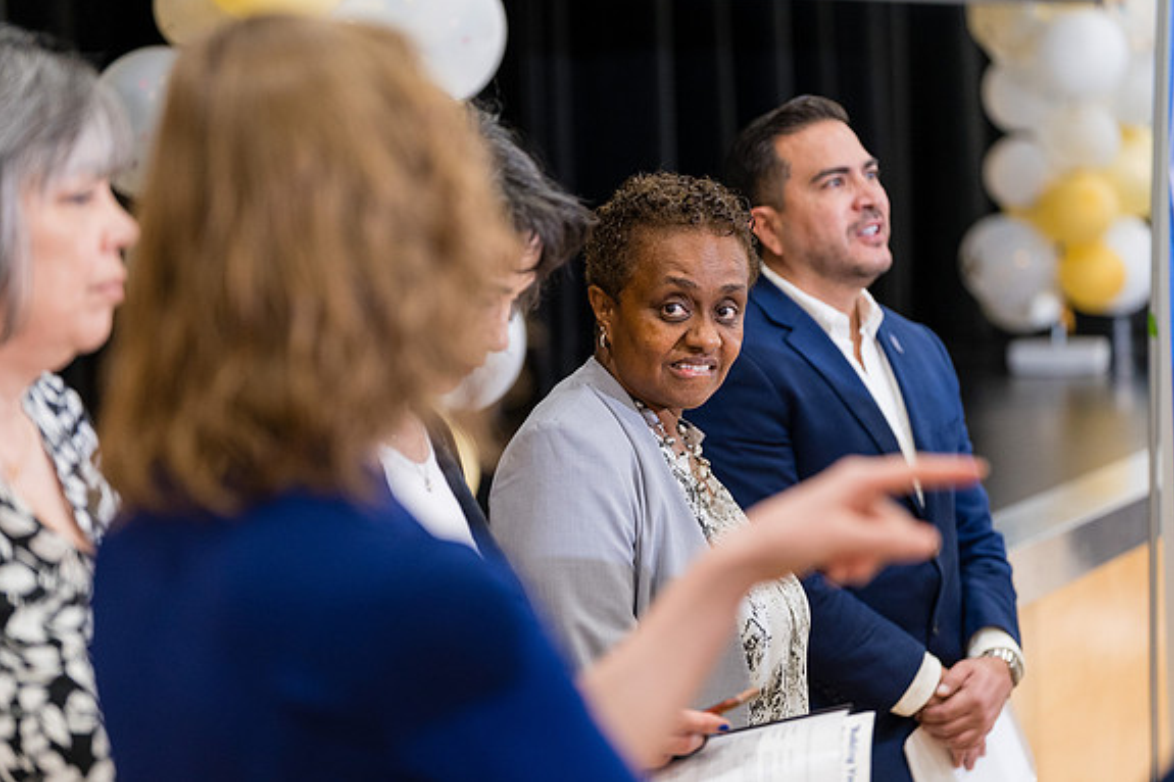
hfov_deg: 19.1
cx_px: 584
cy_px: 389
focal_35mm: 107
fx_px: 3488
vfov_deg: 12.8
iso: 1600
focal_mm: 106
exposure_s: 1/250
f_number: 2.8
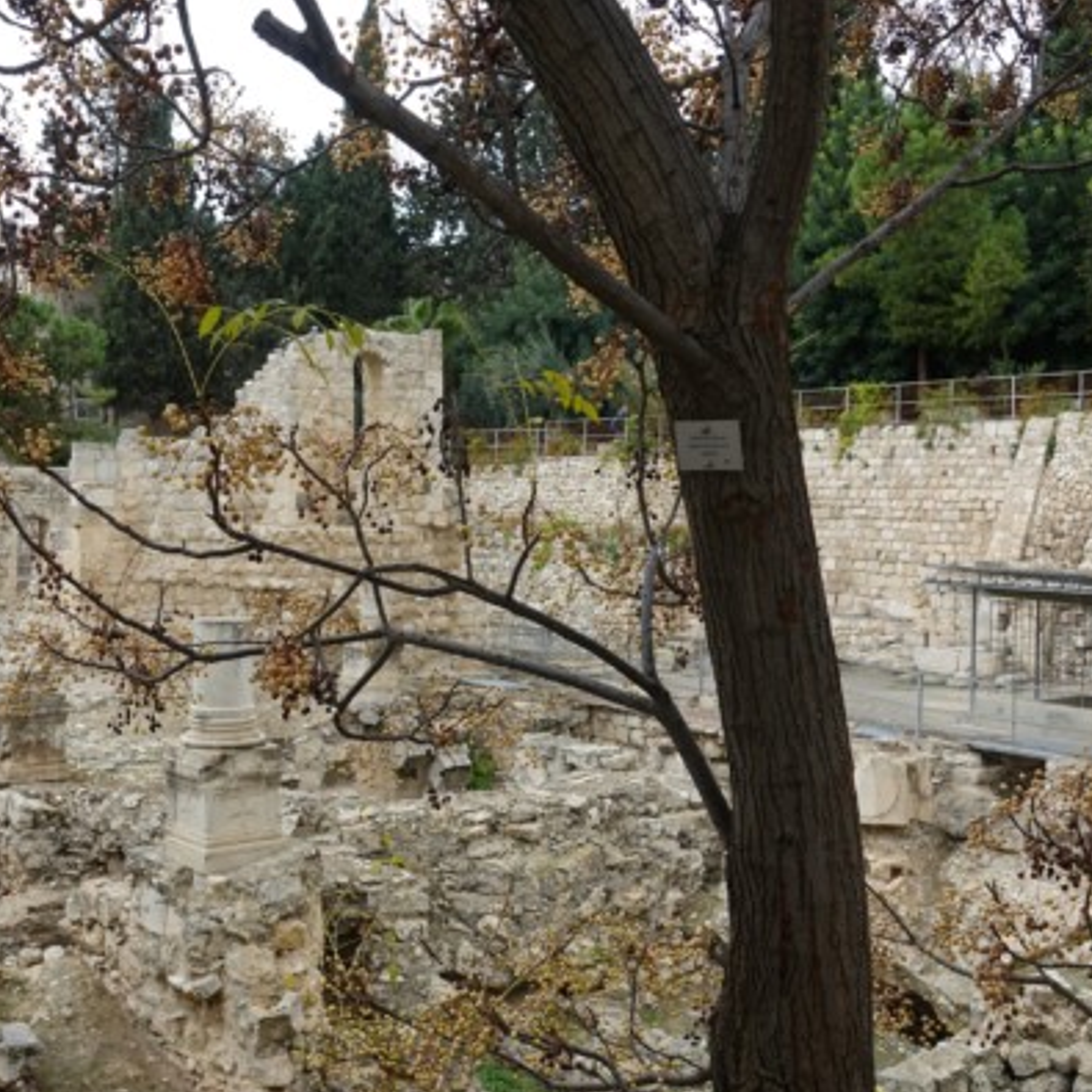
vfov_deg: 41.9
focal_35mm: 40
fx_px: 1428
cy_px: 547
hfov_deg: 41.3
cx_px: 359
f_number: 3.2
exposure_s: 1/250
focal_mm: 11.26
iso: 100
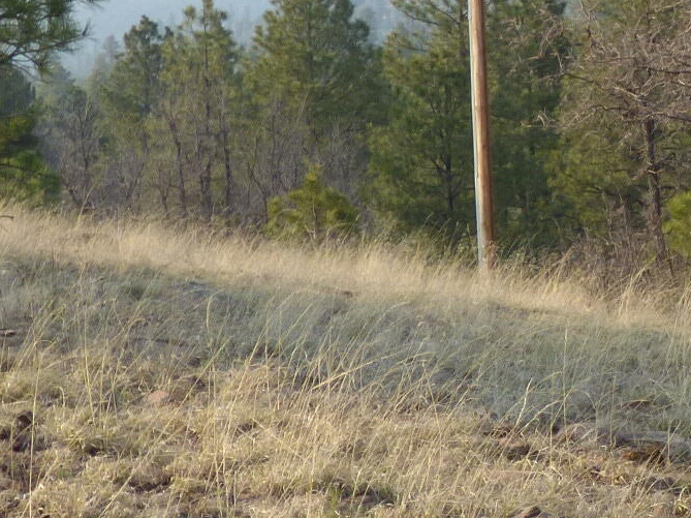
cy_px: 269
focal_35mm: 157
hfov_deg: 12.4
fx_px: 3132
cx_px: 762
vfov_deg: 9.4
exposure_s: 1/400
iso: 100
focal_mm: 7.37
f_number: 3.6
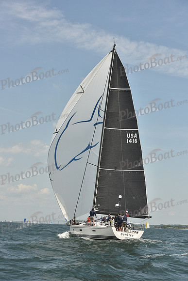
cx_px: 94
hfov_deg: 19.5
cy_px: 140
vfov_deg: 28.8
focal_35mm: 70
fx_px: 548
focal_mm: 70
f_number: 9
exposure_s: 1/1600
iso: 400
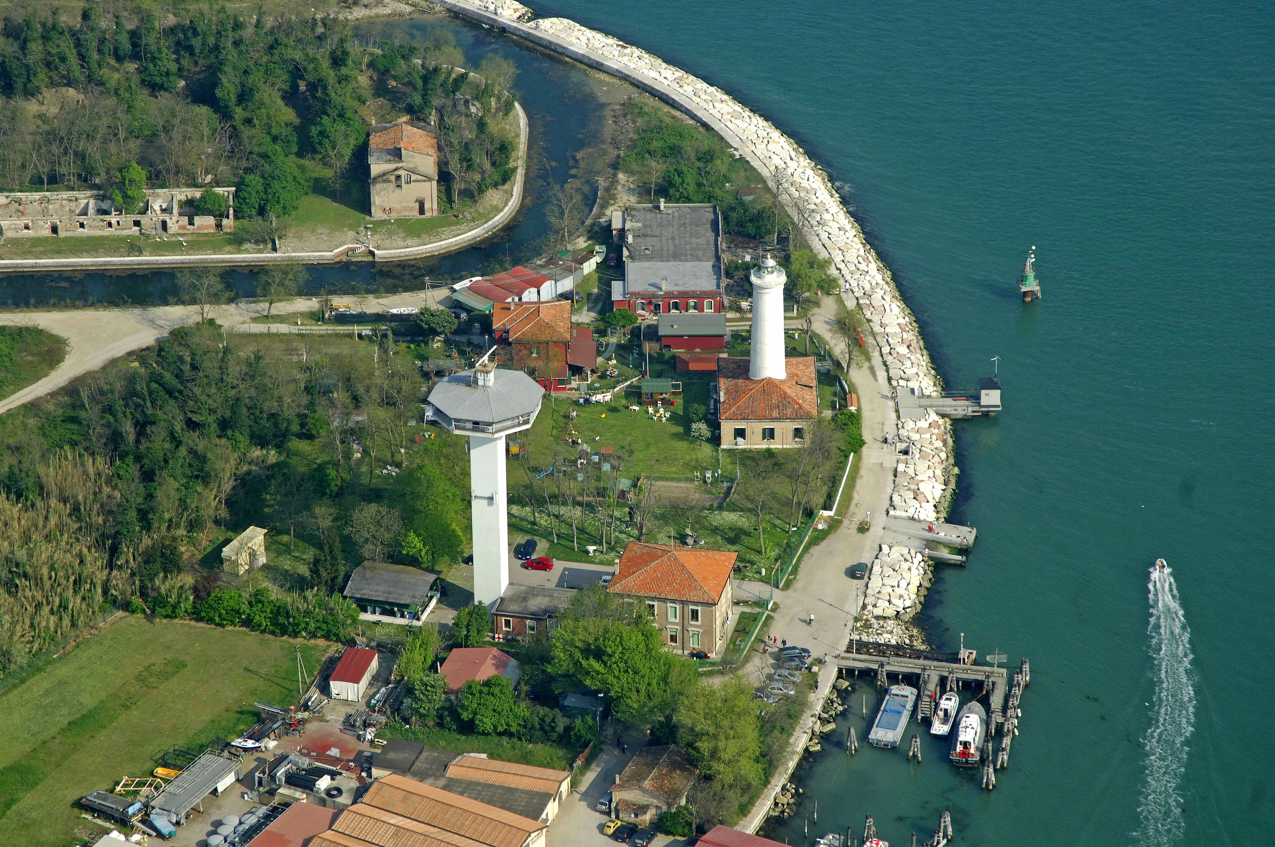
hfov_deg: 15.2
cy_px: 424
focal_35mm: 135
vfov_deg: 10.1
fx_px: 4775
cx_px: 638
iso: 400
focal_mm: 90
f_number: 7.6
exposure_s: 1/1000
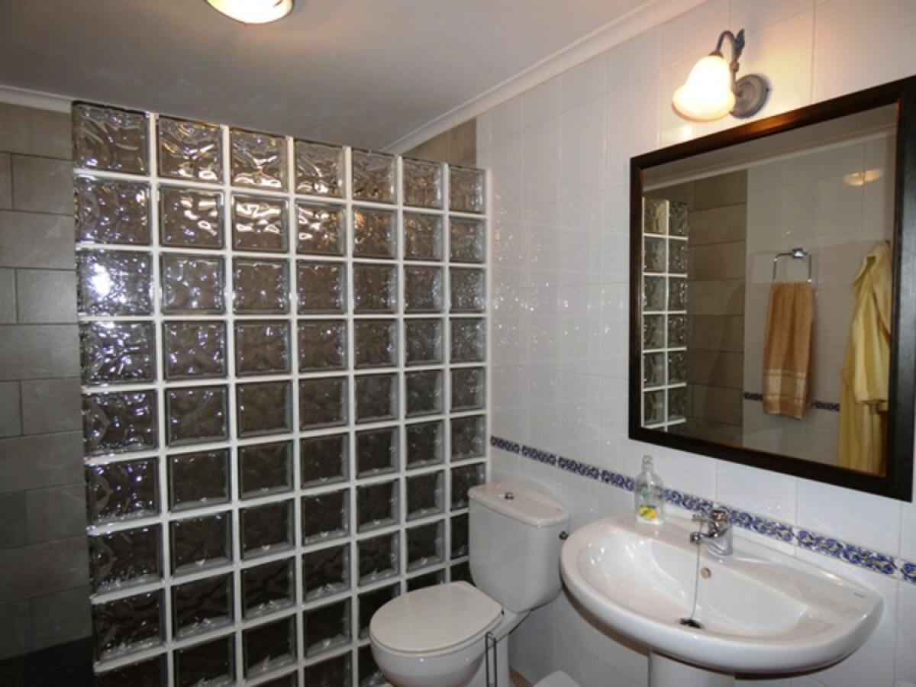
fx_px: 529
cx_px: 458
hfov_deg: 81.7
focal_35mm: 20
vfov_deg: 66.0
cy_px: 344
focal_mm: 3.6
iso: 80
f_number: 2.8
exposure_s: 1/60
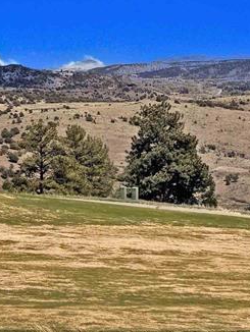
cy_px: 159
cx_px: 108
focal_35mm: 138
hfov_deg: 10.8
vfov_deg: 14.3
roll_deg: +0.8
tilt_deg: -4.9
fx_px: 1327
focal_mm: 6.76
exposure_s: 1/10309
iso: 80
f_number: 1.78
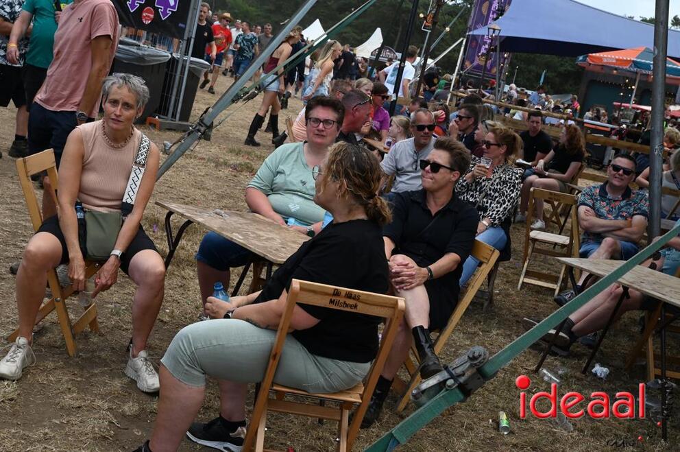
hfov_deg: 38.2
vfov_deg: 25.9
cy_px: 226
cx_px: 340
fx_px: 981
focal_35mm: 52
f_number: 10
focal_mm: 52
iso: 500
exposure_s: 1/400
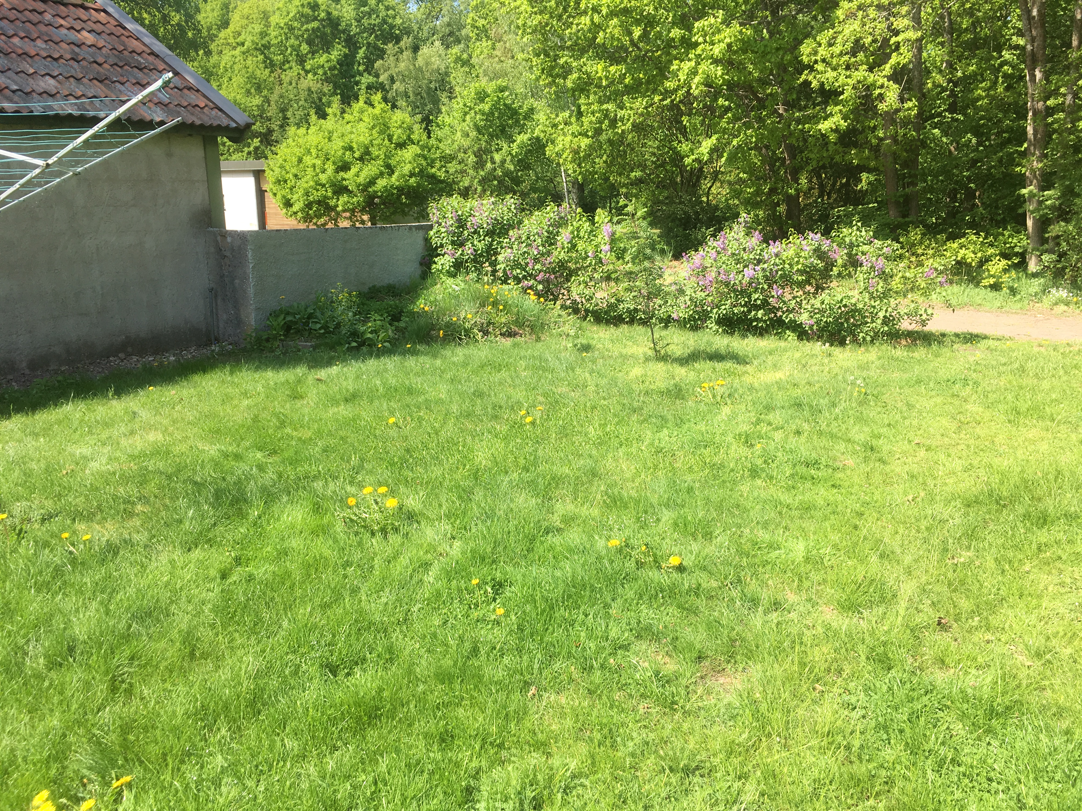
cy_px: 406
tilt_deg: -13.0
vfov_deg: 48.2
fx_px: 906
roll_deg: +0.8
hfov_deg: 61.7
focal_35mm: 29
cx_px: 541
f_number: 2.2
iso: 25
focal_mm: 4.15
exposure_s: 1/549
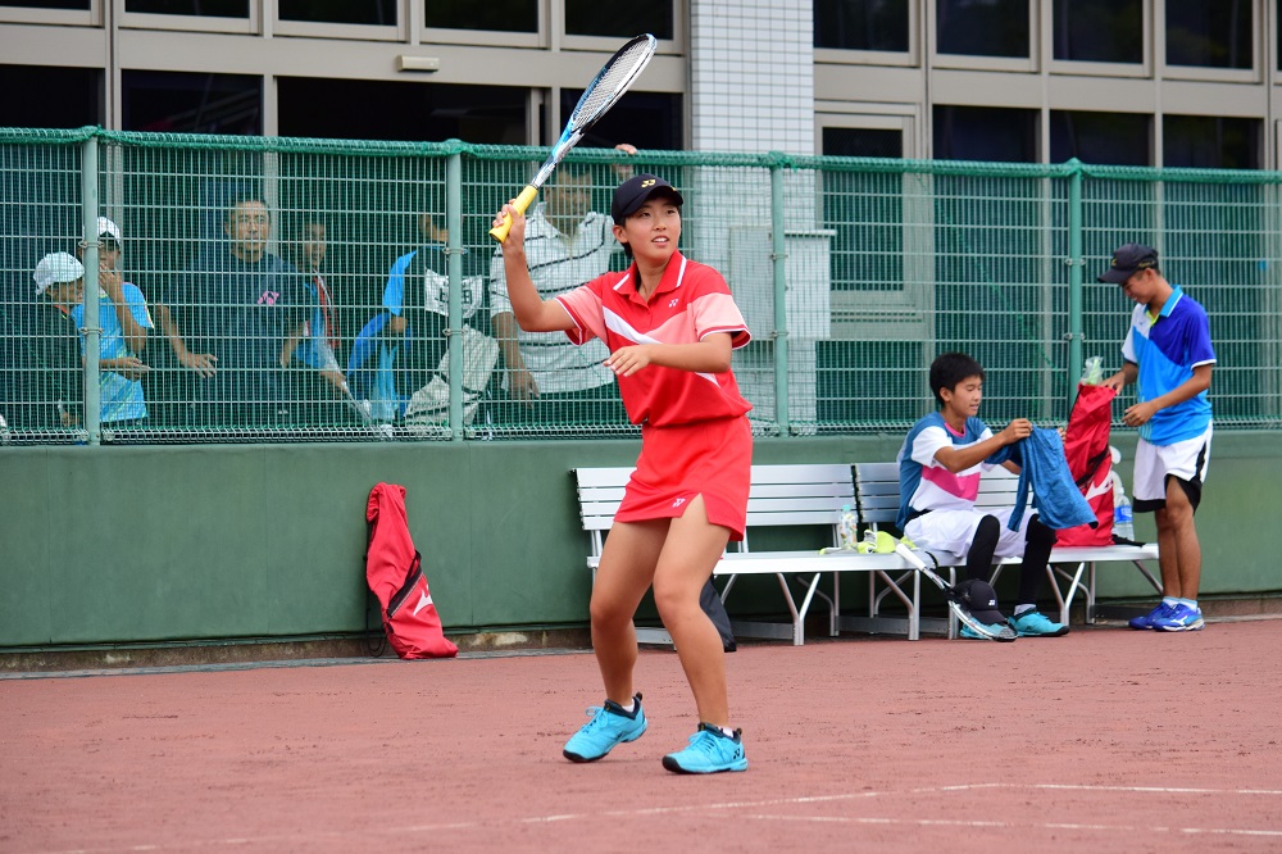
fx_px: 5874
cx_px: 641
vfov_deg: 8.3
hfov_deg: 12.5
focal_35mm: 165
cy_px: 427
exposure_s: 1/1250
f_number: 4.8
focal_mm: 110
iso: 500
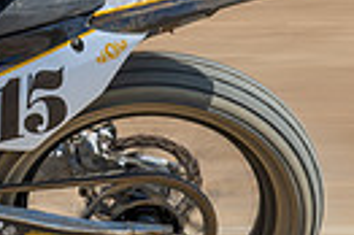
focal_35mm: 589
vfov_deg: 2.3
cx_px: -22
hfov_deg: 3.5
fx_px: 5785
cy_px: 24
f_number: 8
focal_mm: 70
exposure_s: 1/160
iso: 100
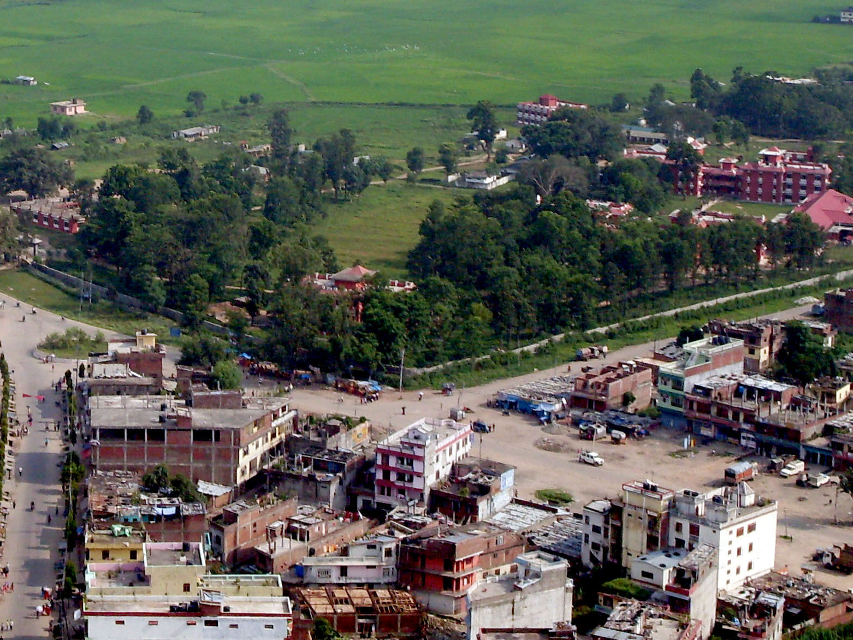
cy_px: 74
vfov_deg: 12.5
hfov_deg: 16.6
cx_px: 235
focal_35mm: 118
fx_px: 2908
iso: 80
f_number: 3.4
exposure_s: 1/1000
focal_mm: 9.9
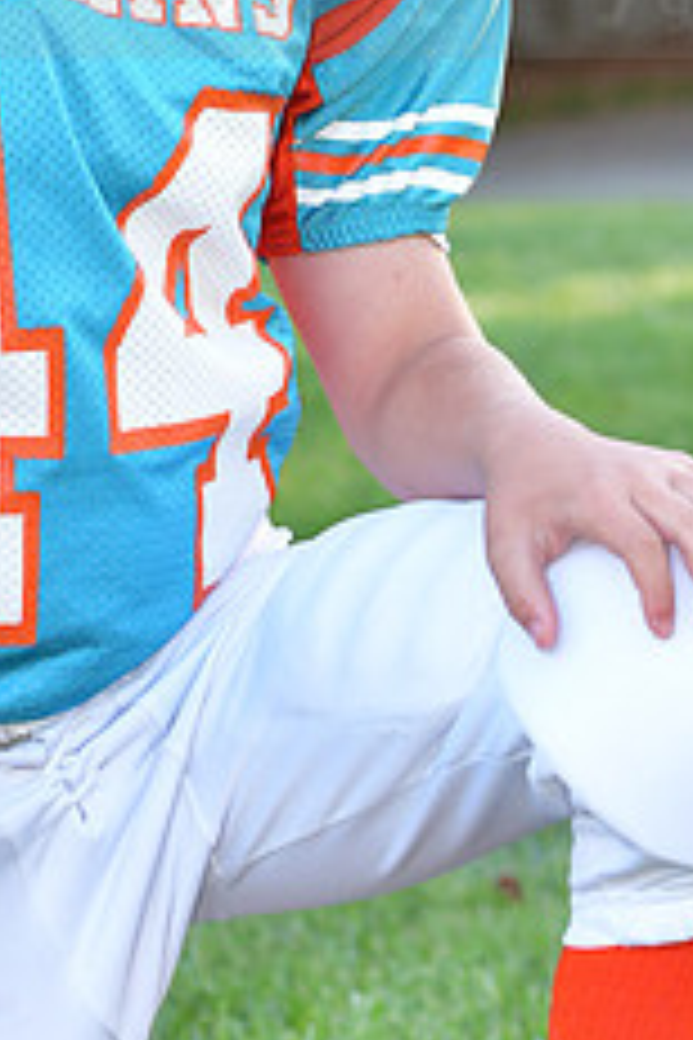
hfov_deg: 5.2
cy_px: -86
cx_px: 74
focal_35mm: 264
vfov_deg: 7.8
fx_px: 7622
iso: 400
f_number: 4.5
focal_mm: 70
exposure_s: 1/125
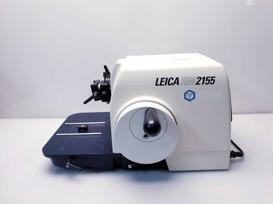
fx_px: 205
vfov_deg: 53.1
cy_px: 102
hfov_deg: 67.3
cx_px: 136
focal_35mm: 26
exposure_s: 1/50
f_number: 2.4
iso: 64
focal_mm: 4.3
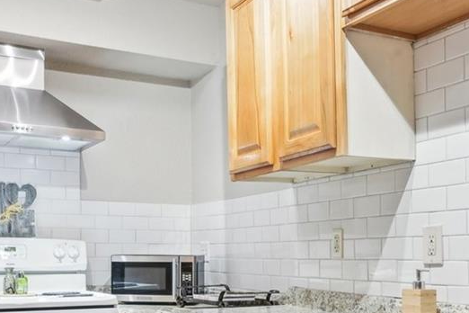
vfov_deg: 27.7
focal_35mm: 48
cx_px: 254
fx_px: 619
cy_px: 252
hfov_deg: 41.5
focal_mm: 15.5
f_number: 11
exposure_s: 1/3.33
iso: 400
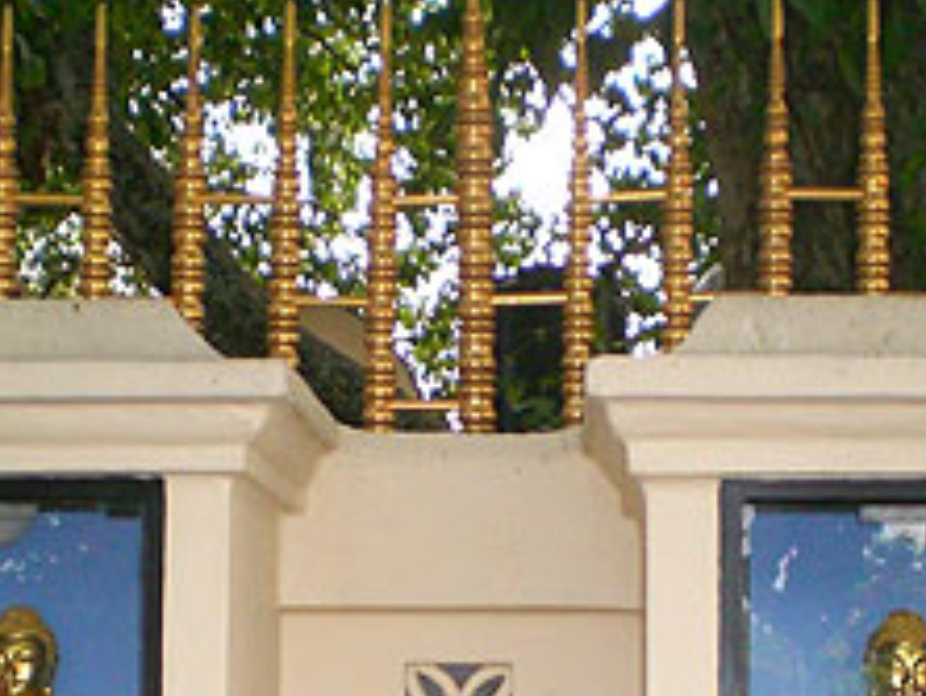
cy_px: 688
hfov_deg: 25.3
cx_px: 459
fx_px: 2062
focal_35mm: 77
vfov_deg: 18.7
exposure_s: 1/125
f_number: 3.1
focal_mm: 6.3
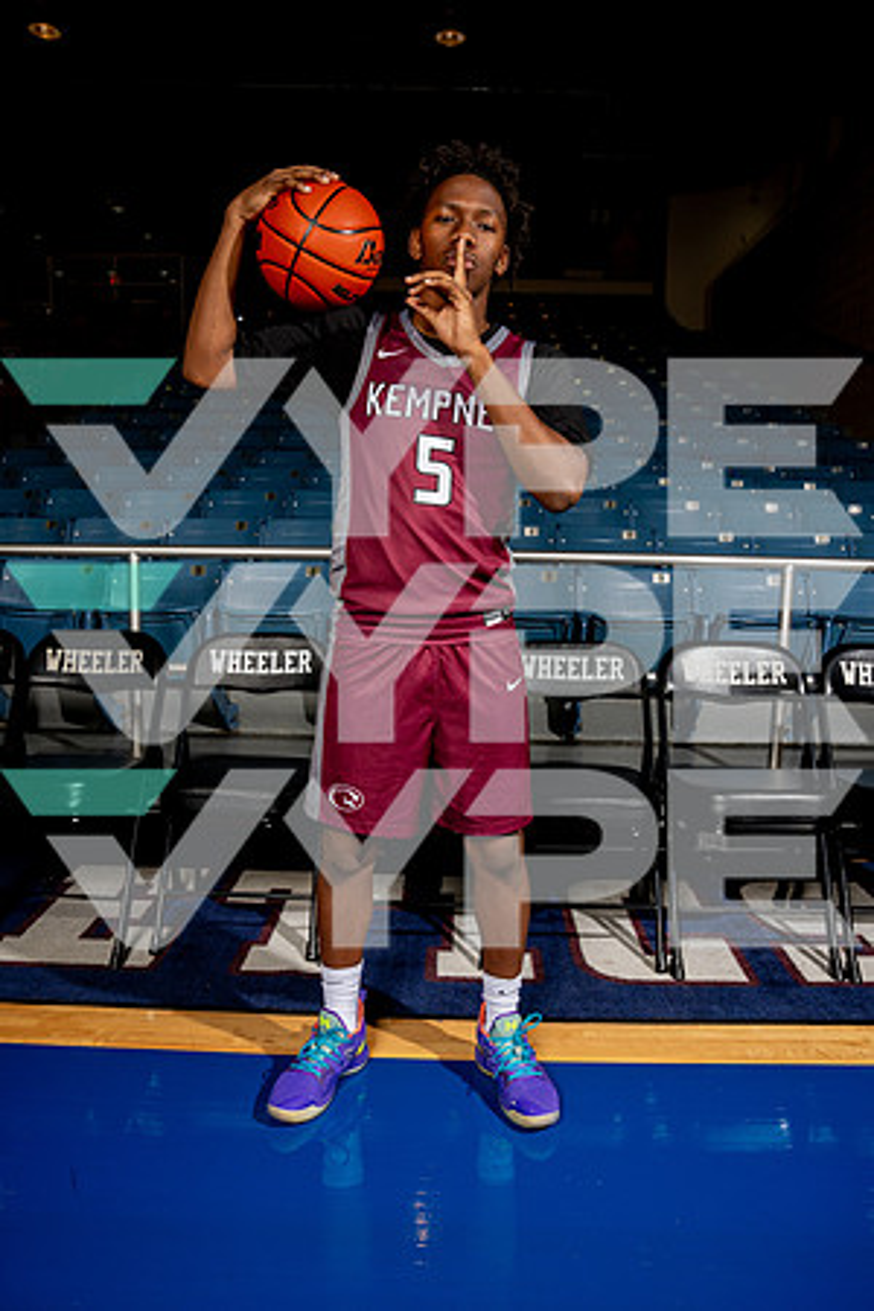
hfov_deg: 49.6
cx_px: 437
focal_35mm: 26
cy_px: 656
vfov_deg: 69.4
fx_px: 947
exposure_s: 1/125
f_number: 7.1
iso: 250
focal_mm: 26
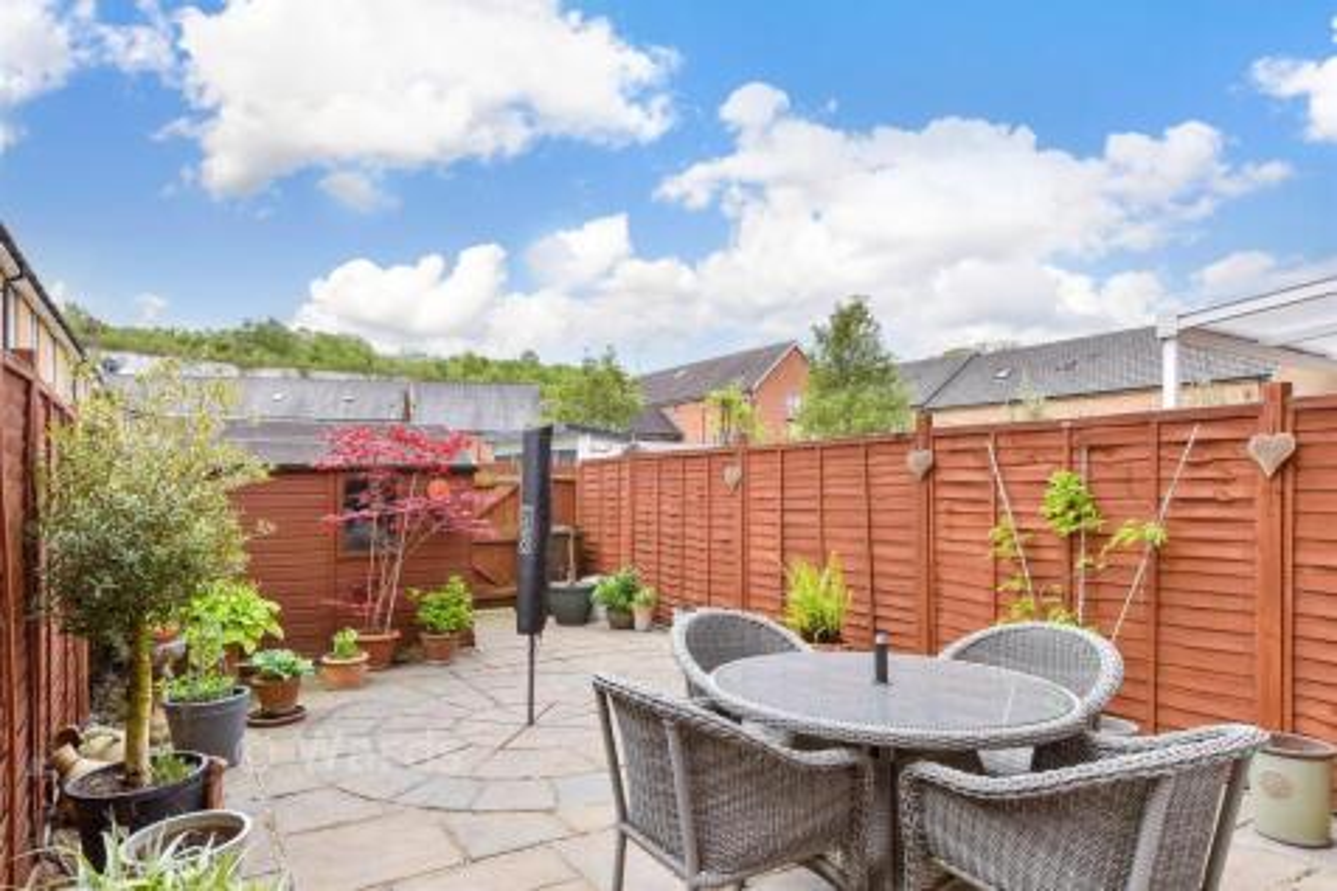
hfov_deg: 100.4
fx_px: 557
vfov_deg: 77.3
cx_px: 668
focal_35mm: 15
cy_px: 446
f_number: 8
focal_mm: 10
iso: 160
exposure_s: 1/125
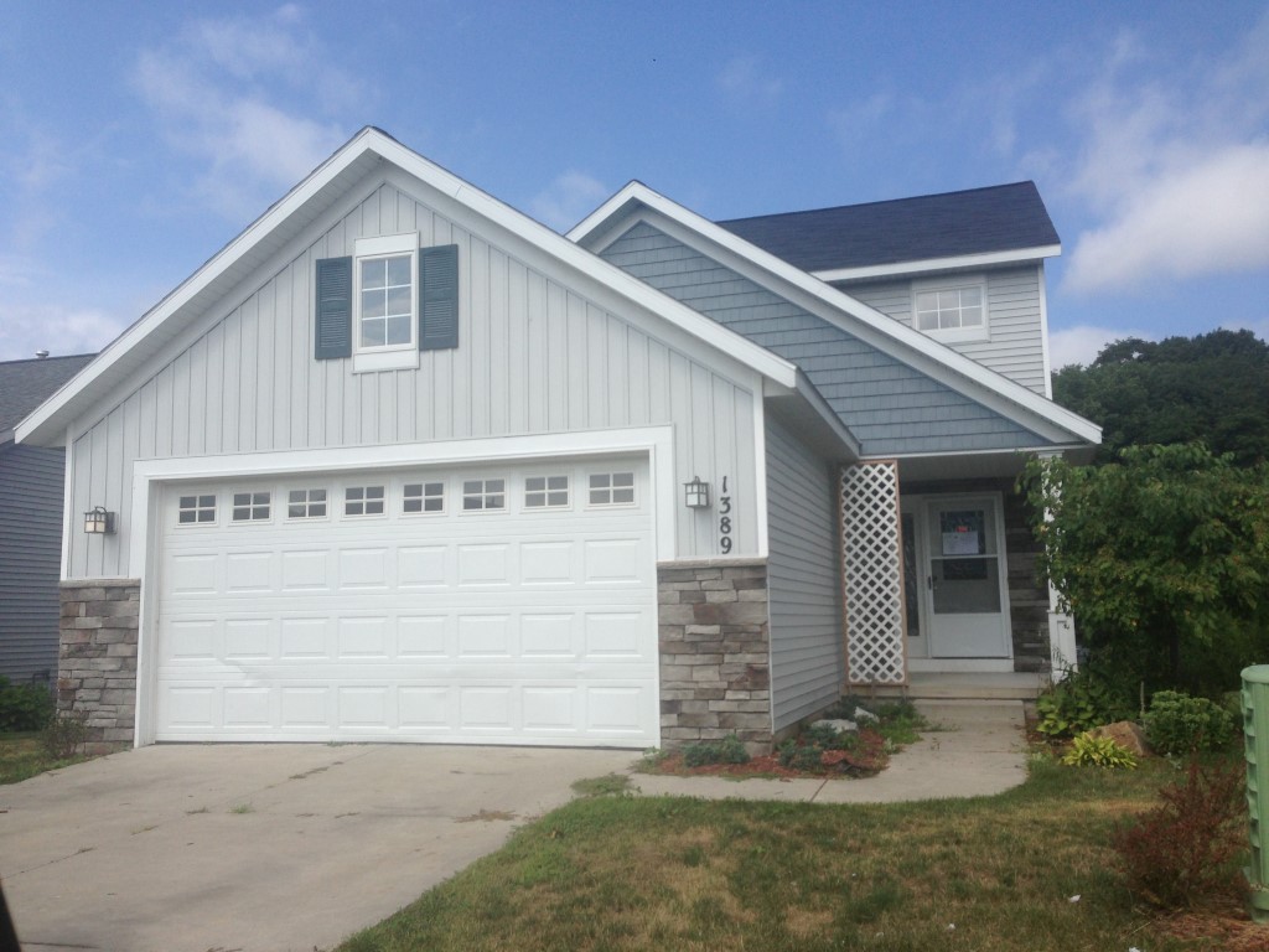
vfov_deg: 42.9
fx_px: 1210
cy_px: 476
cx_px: 634
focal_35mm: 33
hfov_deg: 55.4
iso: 50
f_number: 2.4
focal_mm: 4.13
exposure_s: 1/1869
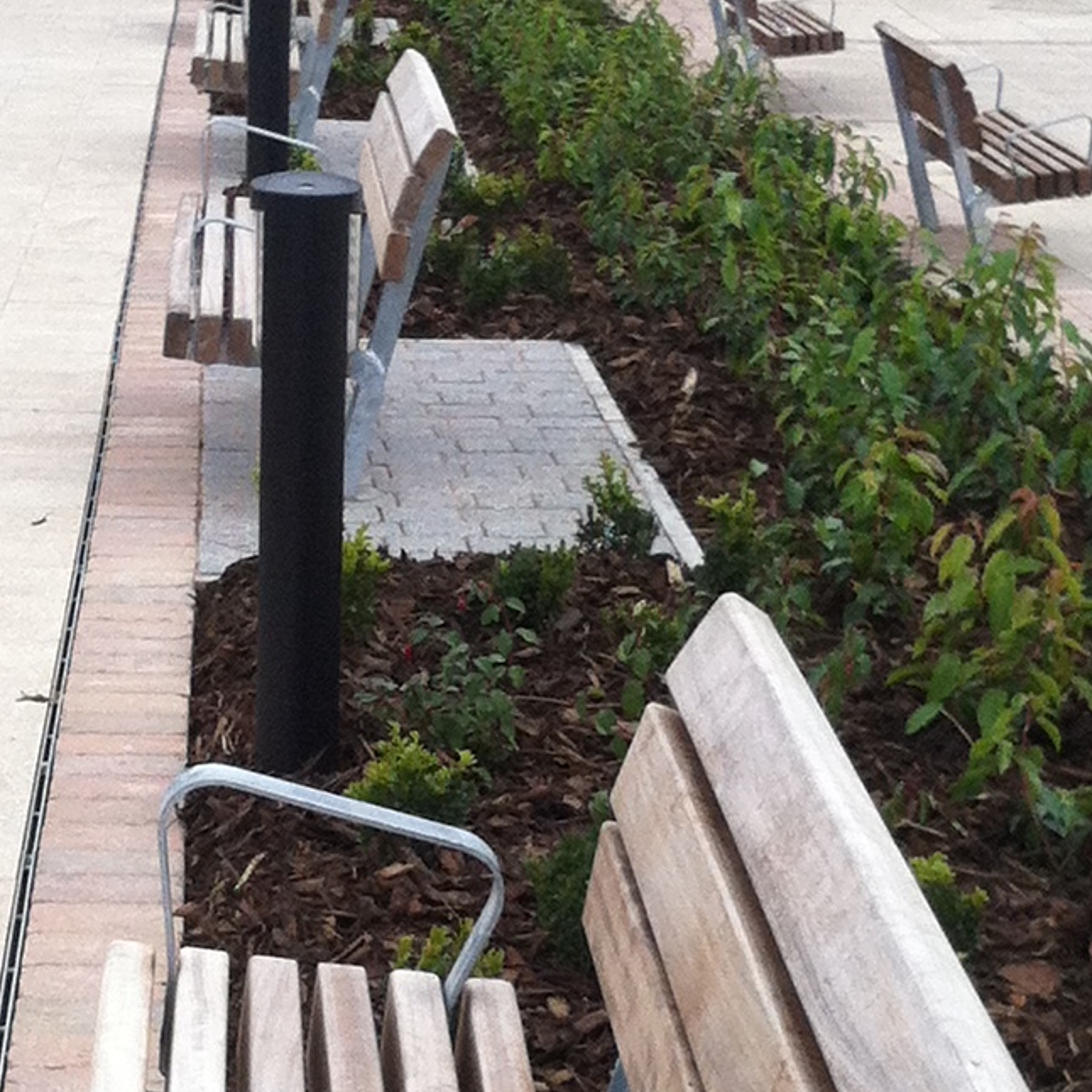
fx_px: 4426
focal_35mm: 124
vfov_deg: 14.0
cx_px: 539
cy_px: 800
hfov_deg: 14.1
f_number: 2.8
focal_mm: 3.85
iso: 80
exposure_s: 1/120
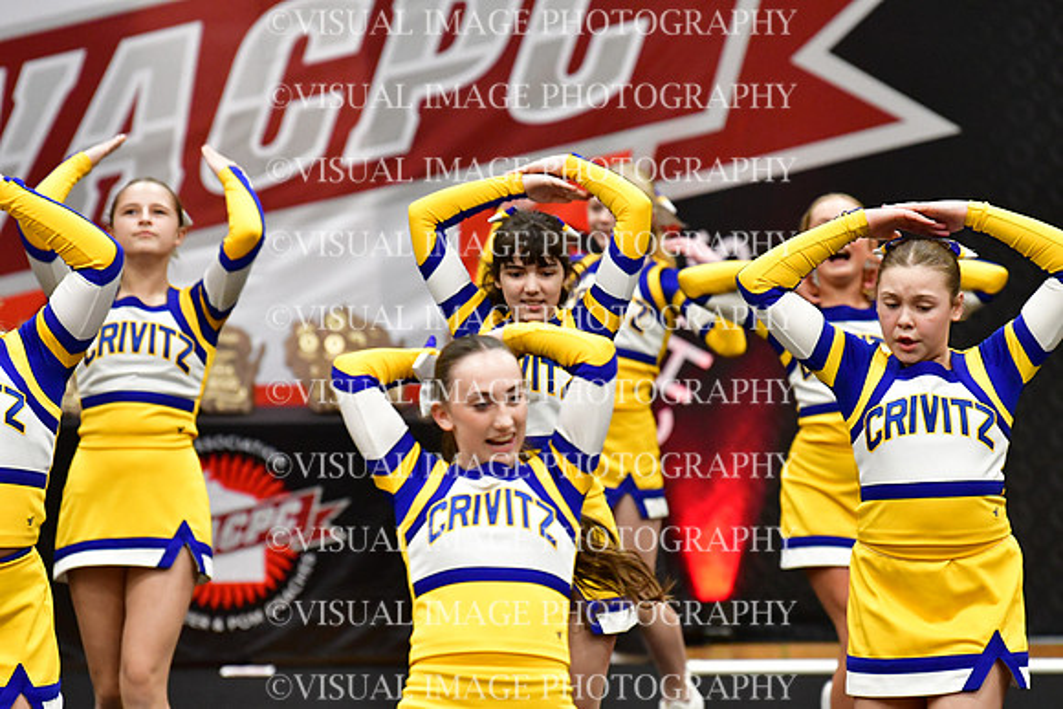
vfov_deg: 4.6
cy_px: 354
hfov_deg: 6.9
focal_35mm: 300
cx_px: 532
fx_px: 8860
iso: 5000
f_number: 3.5
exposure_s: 1/500
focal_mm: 200
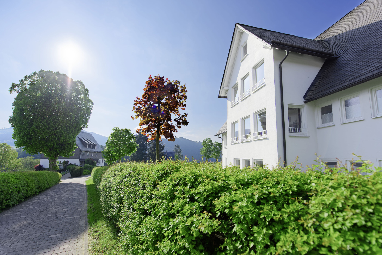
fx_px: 149
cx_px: 191
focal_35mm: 14
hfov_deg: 104.2
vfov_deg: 81.3
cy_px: 128
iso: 200
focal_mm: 14
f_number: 4
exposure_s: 1/4000
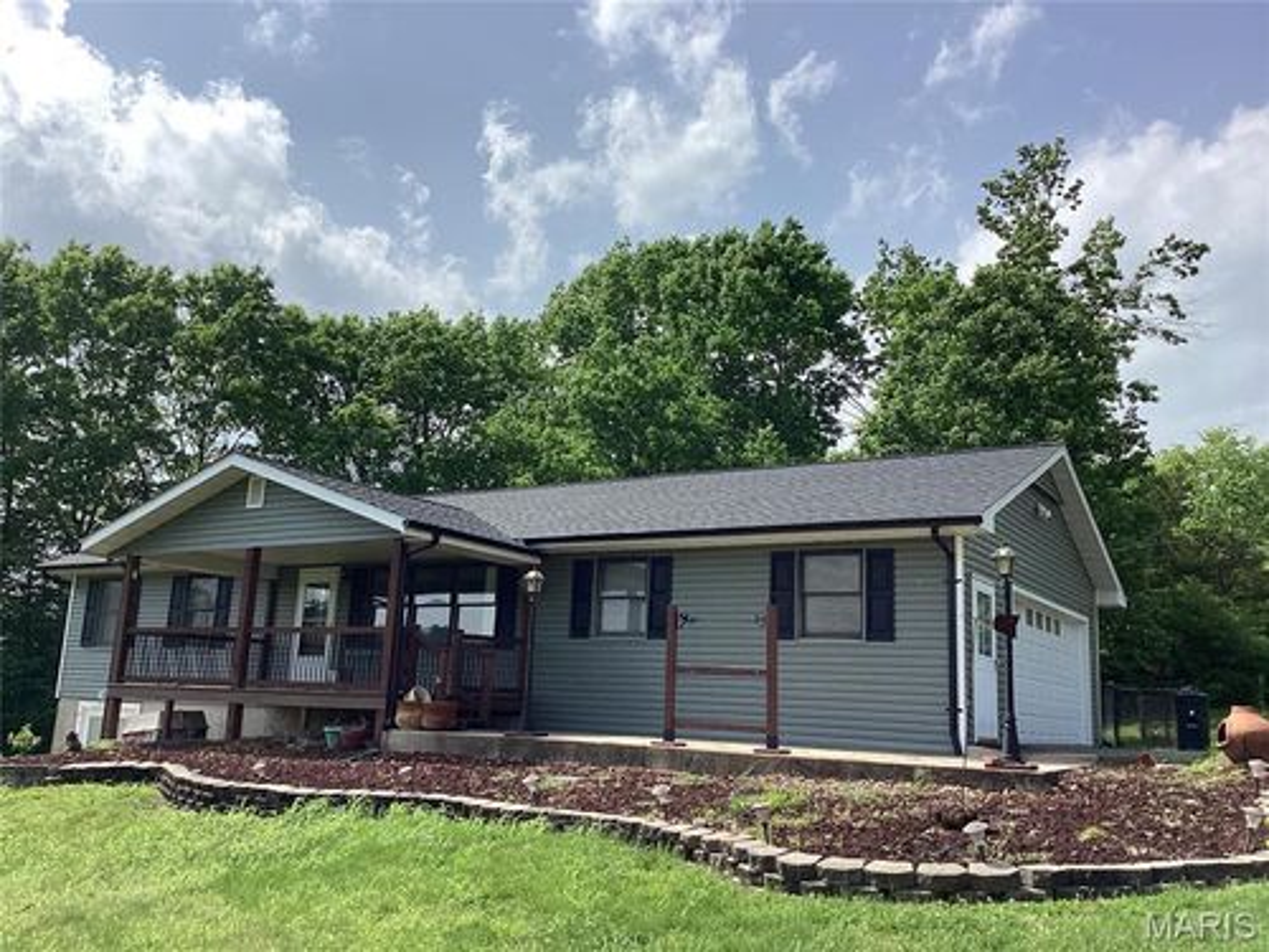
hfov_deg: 58.4
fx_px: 1136
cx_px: 634
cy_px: 476
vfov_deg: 45.4
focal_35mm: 31
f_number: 2.4
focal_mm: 3.3
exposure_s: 1/2146
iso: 25
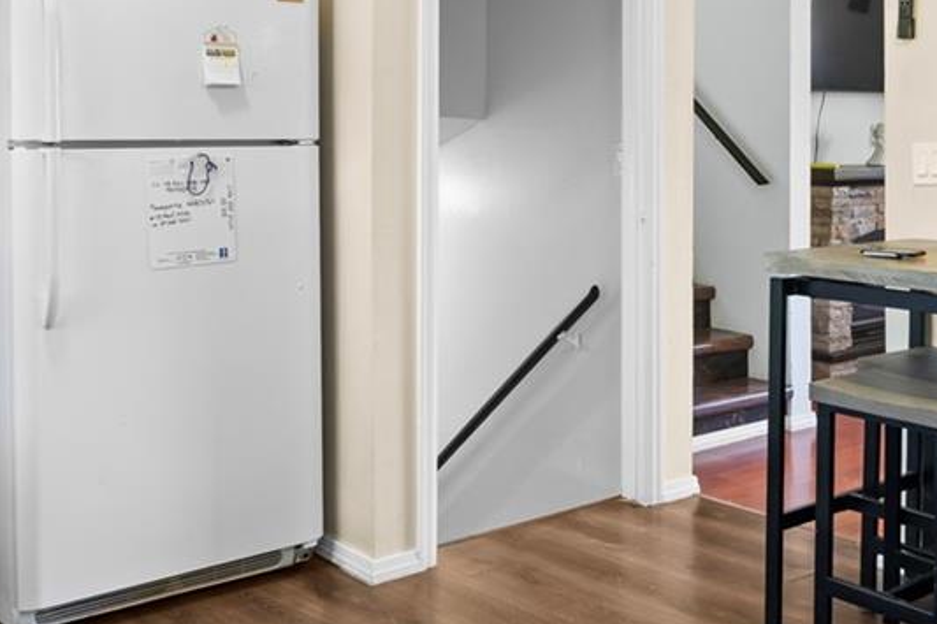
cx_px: 731
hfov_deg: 39.7
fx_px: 1249
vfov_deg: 27.7
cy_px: 171
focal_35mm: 48
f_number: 7.1
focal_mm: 16
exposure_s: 1/6
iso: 200
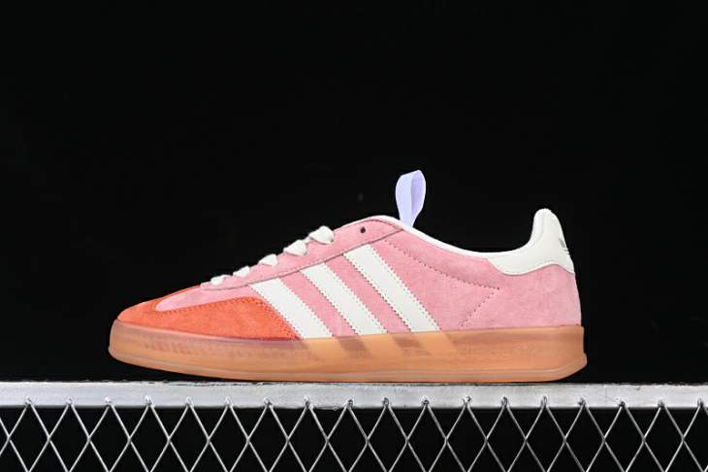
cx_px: 354
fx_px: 1474
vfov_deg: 18.2
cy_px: 236
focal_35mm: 75
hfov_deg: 27.0
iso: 160
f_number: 8
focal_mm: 50
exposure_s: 1/80
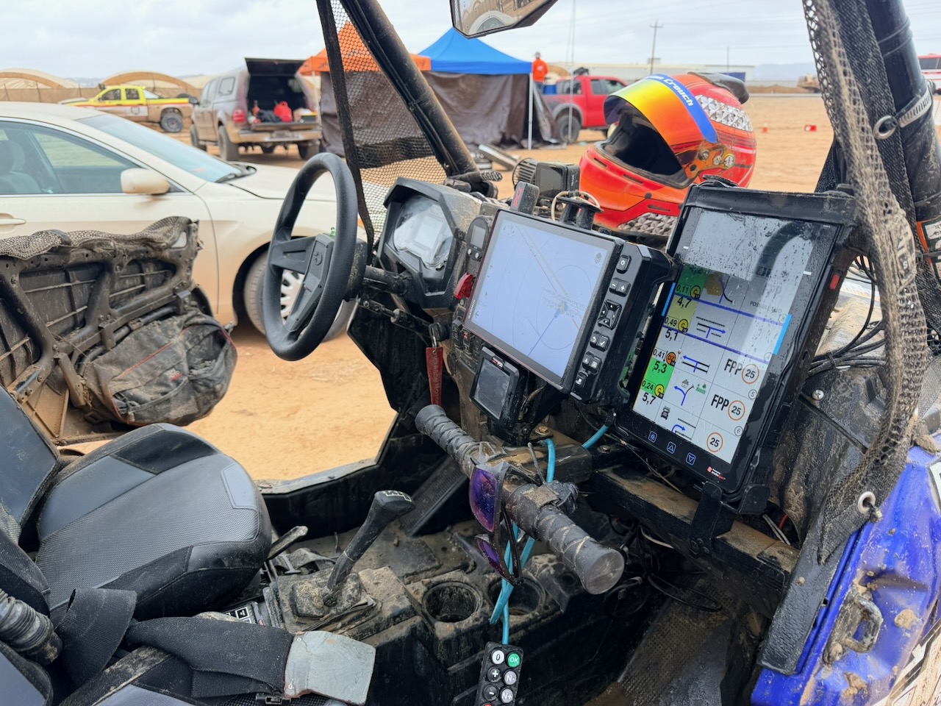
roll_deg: +1.1
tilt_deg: -21.1
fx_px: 652
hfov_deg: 71.6
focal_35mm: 24
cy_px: 353
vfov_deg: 56.8
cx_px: 470
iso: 80
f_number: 1.78
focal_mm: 6.76
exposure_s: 1/355
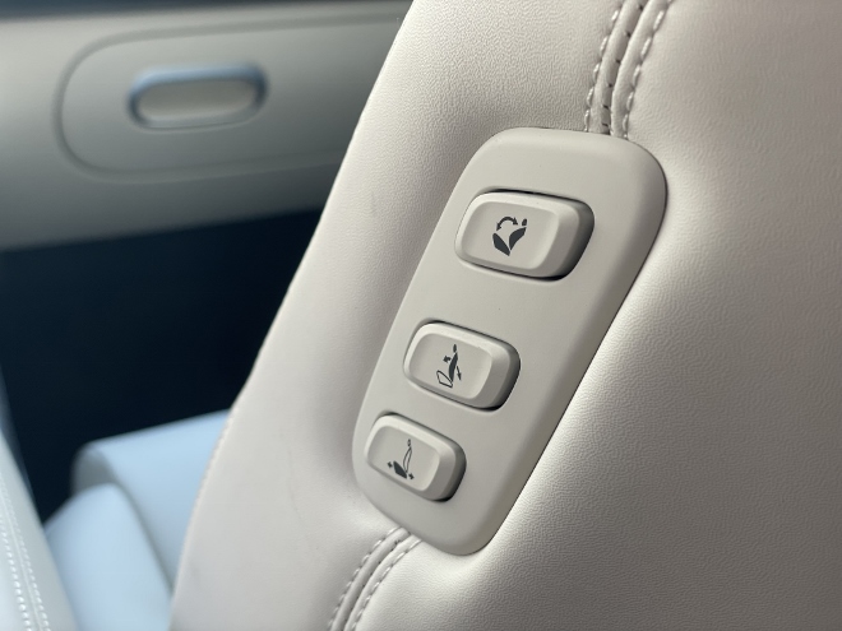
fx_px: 1265
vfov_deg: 28.0
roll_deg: -0.6
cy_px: 316
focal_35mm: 52
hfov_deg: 36.8
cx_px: 421
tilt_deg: -17.5
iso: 40
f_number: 2
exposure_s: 1/122
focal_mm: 6
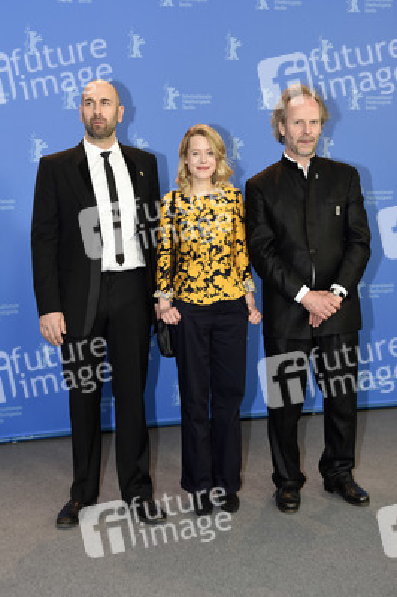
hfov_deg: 31.8
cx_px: 198
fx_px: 696
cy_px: 298
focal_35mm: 42
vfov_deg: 46.4
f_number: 4
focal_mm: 28
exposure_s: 1/200
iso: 640
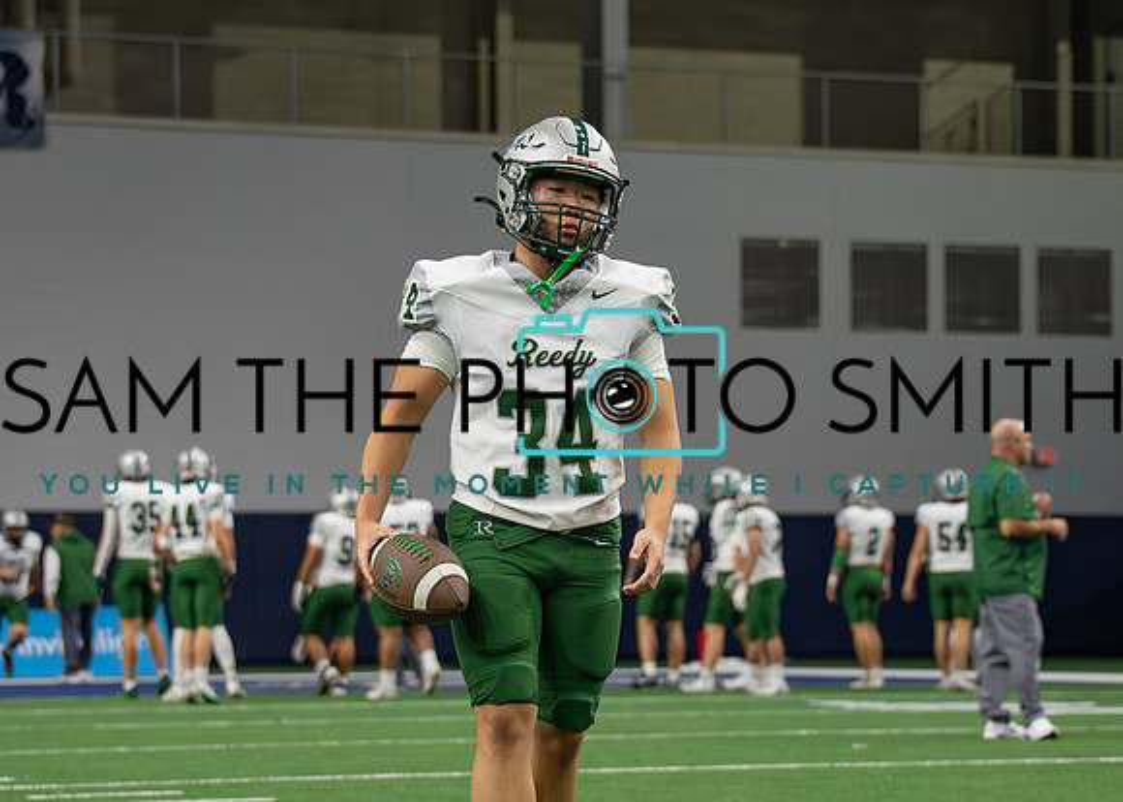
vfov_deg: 9.3
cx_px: 602
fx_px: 4910
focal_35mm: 154
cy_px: 414
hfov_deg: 13.0
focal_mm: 70
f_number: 2.8
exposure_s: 1/1000
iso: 2500
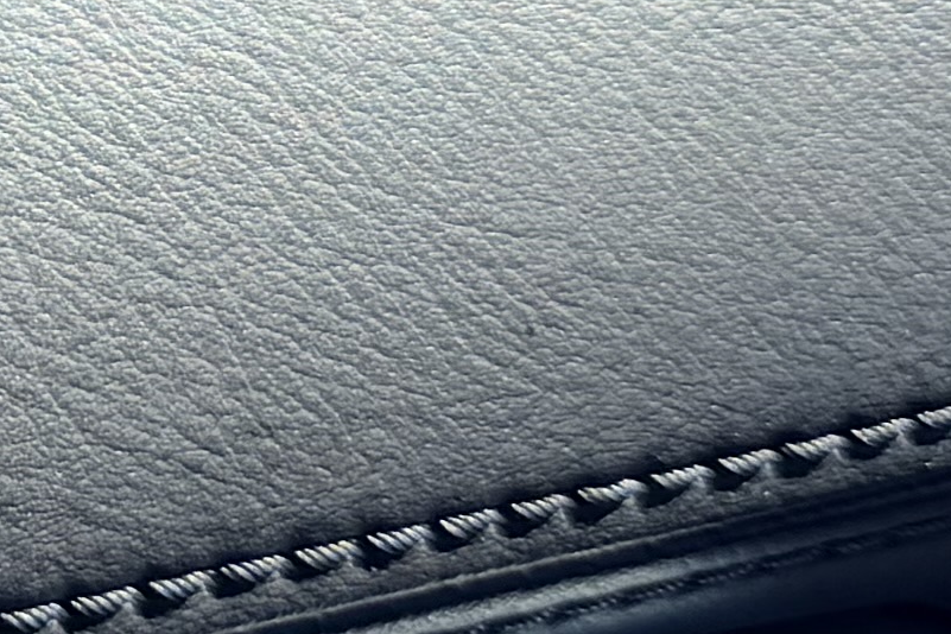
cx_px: -1439
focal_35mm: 178
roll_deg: +0.4
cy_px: -735
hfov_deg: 9.9
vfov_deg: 7.3
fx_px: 4702
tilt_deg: -21.9
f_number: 1.78
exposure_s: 1/1437
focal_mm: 6.76
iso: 100
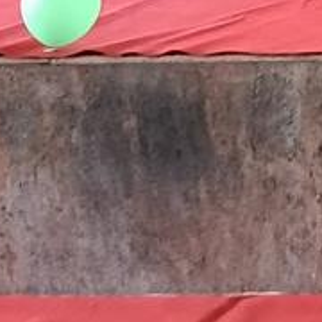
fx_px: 2326
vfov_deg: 7.7
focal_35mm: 221
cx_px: 830
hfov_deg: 7.3
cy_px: -263
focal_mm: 3.98
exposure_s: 1/50
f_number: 1.8
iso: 320
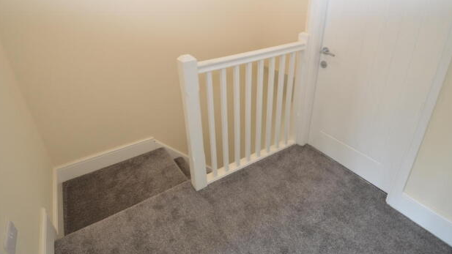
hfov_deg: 86.6
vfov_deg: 55.6
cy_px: 105
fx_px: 240
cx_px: 231
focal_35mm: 20
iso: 640
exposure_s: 1/60
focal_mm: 12
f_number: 4
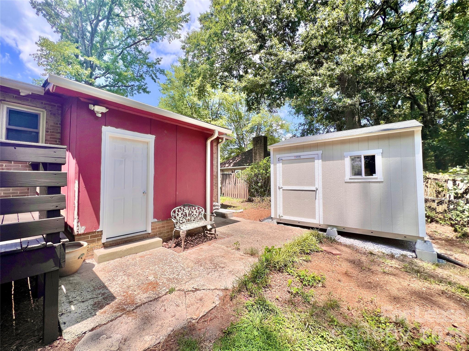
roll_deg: +0.1
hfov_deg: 106.2
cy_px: 176
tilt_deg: +2.2
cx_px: 234
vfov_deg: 89.9
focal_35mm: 13
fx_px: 176
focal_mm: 1.57
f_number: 1.8
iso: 32
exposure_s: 1/1004
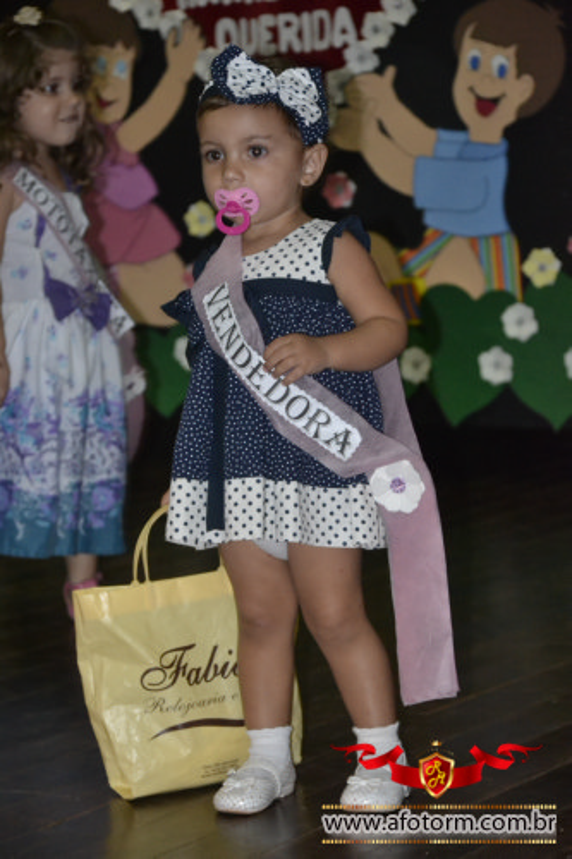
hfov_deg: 10.7
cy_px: 430
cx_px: 286
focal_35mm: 128
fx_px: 3041
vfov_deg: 16.1
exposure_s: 1/60
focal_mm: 85
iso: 3200
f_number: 5.6
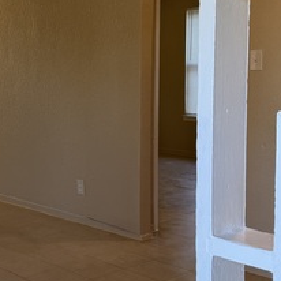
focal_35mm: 66
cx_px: 40
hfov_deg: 25.5
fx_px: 606
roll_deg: -0.9
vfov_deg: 26.1
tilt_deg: -5.2
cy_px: 115
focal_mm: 6.76
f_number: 1.78
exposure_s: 1/60
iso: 125
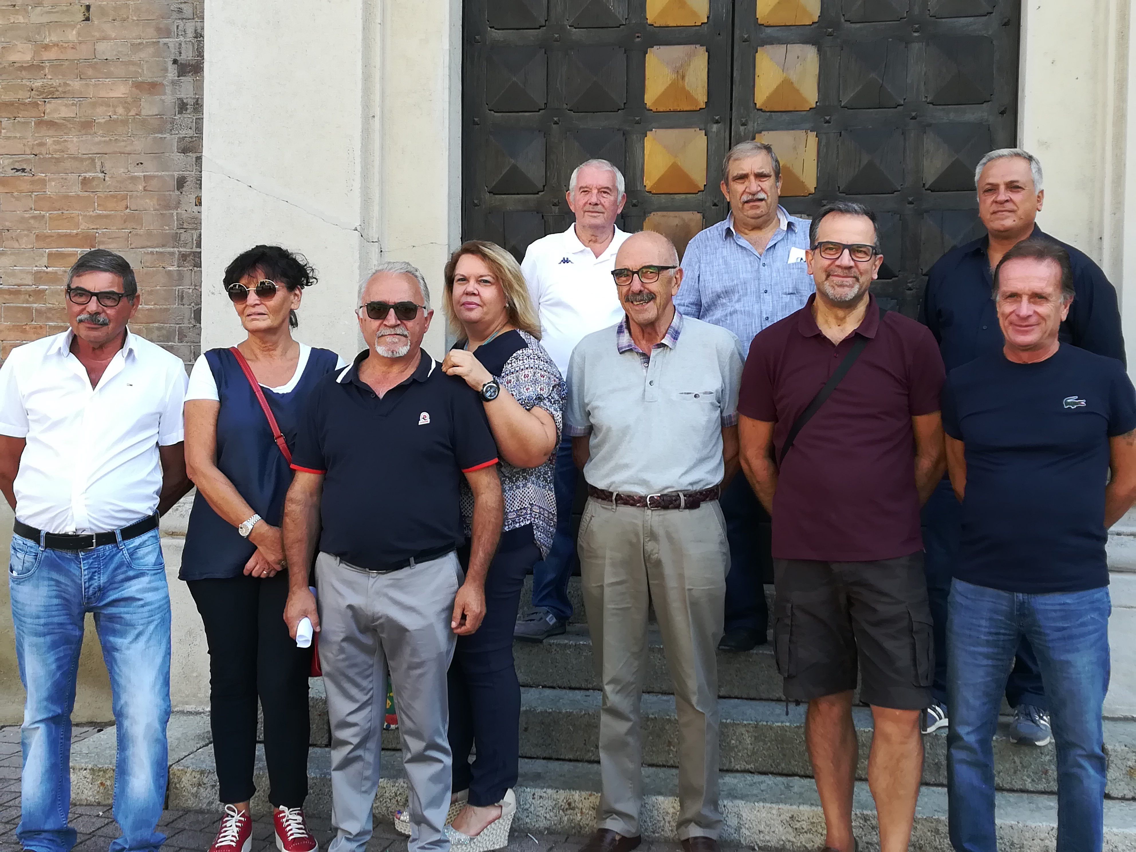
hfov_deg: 46.8
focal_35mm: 40
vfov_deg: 36.0
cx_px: 568
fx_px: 1313
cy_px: 426
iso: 50
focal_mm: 3.83
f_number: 2.2
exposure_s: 1/139
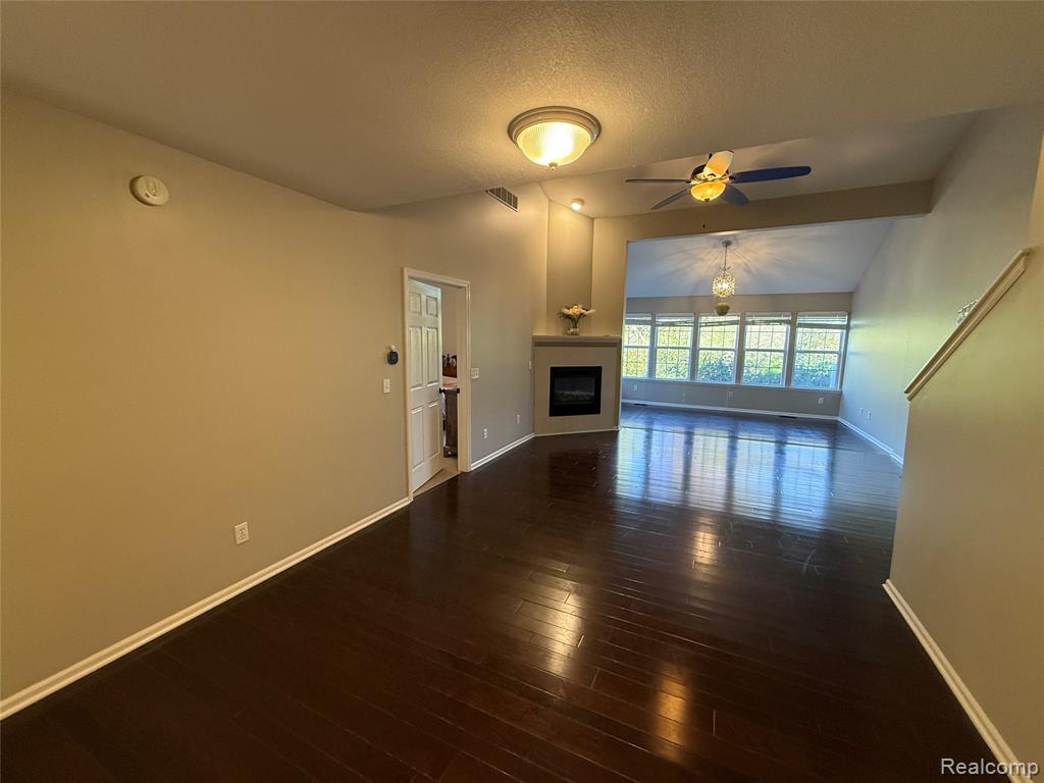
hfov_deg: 102.1
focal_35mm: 14
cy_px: 392
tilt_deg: -5.7
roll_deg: -0.9
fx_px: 422
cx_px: 522
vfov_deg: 85.7
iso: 320
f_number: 2.2
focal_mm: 2.22
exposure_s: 1/120
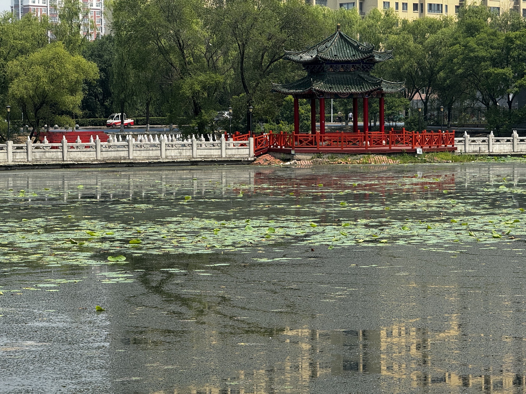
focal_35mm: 120
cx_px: 263
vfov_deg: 12.3
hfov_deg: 16.4
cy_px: 197
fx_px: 1823
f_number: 2.8
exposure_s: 1/1167
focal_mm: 15.66
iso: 50
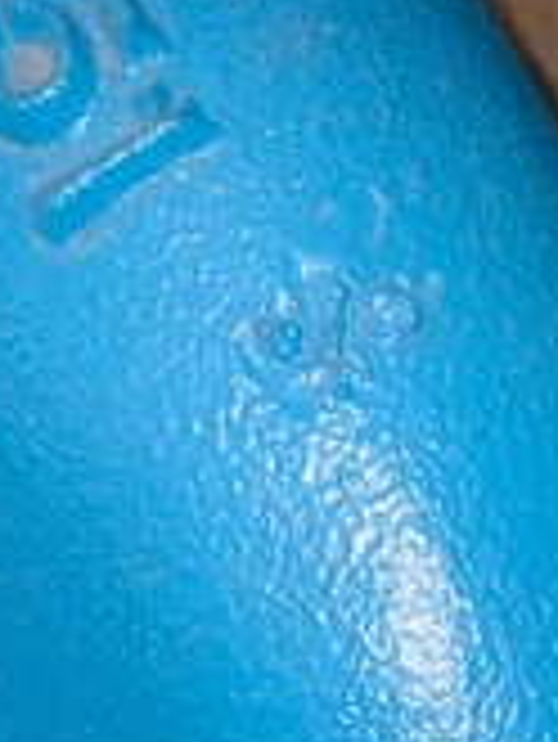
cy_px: 877
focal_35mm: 63
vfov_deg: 27.3
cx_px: 472
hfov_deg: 22.9
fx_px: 1352
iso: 25
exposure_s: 1/10
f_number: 1.8
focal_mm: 4.25
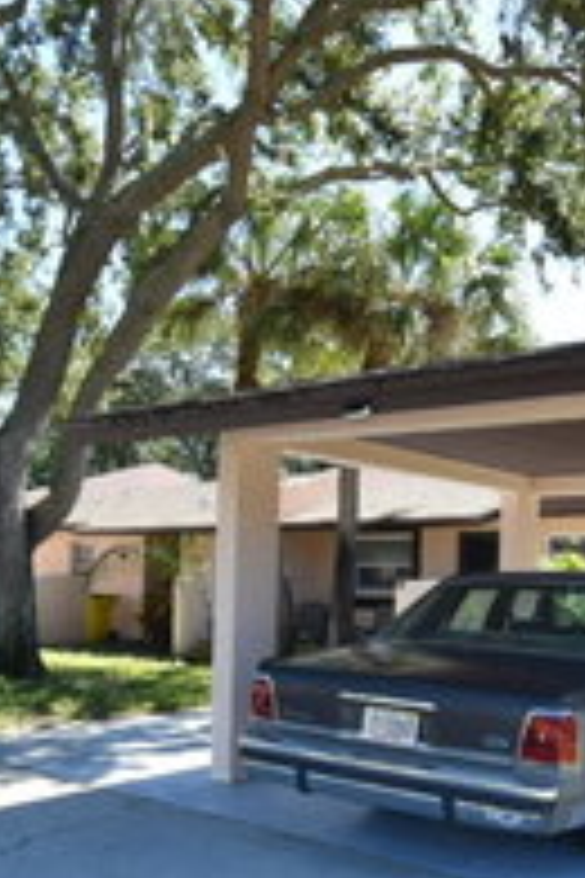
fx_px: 902
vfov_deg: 50.7
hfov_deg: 35.6
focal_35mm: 37
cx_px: 392
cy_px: 603
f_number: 7.1
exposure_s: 1/250
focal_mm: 10
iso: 320
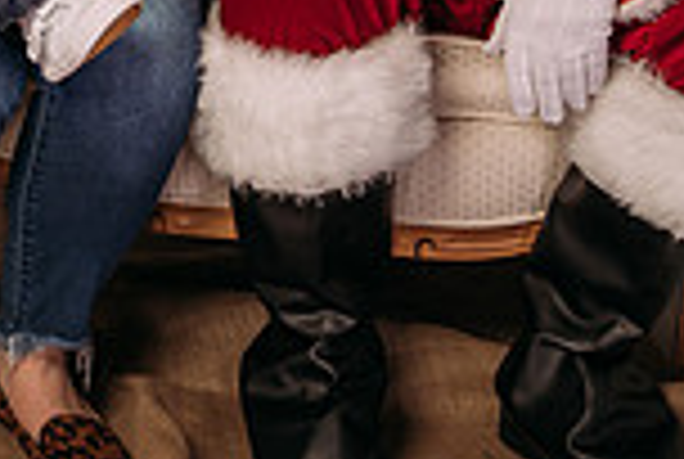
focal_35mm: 146
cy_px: -144
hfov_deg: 13.9
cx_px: 50
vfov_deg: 9.3
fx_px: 2779
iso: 100
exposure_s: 1/100
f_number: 6.3
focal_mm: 35
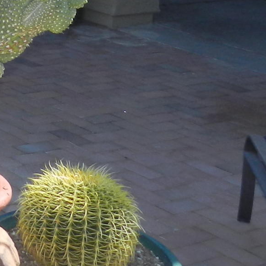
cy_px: -87
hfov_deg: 14.4
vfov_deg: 15.7
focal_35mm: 105
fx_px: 913
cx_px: -225
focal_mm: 4
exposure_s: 1/800
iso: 160
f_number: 3.4
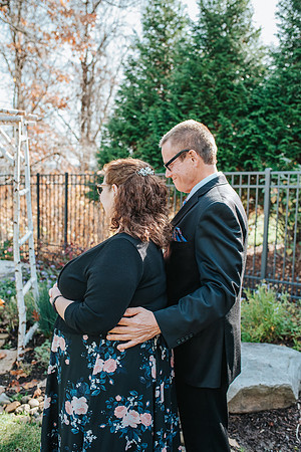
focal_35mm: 35
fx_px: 439
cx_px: 150
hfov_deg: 37.9
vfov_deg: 54.4
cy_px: 226
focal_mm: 35
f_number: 3.5
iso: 1000
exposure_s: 1/1250
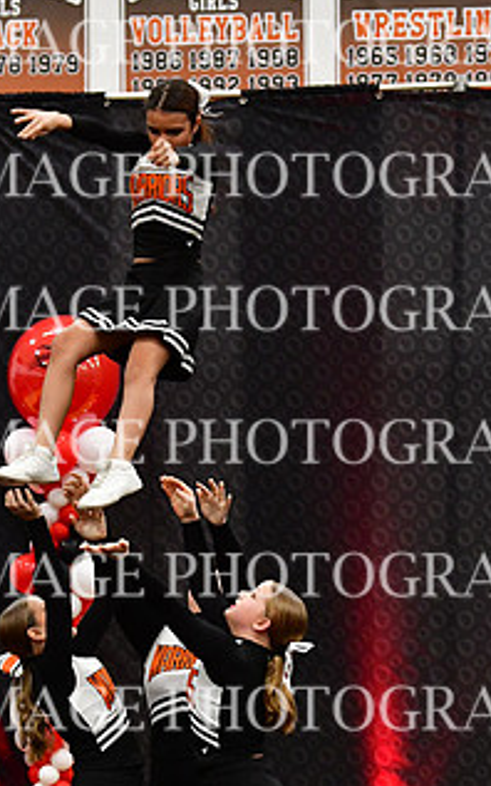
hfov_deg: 4.6
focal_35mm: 285
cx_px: 148
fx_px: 6105
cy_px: 508
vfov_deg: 7.4
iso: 4000
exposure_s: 1/500
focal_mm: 102
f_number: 3.5
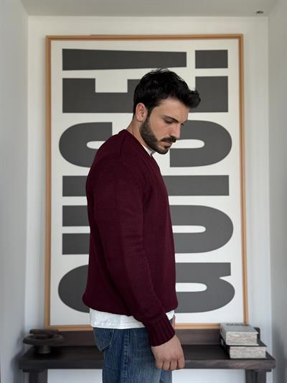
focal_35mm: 48
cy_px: 192
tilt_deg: +3.1
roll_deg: +0.0
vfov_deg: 39.6
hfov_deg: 30.3
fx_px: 530
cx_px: 144
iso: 125
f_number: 1.78
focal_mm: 6.76
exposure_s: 1/227
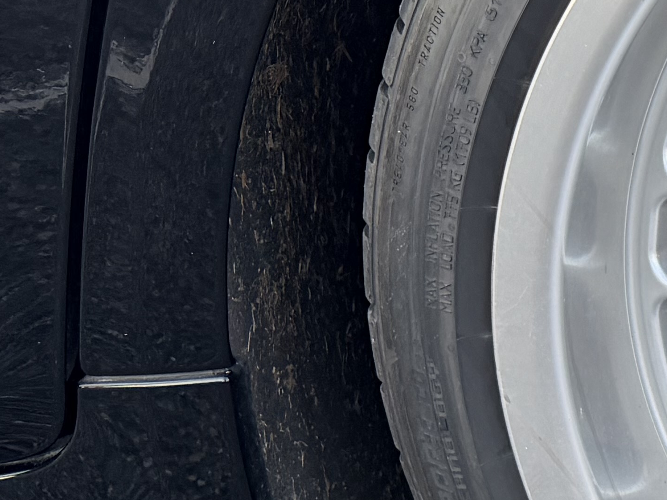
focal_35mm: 96
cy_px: 332
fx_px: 1850
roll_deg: -0.3
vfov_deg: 15.4
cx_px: 1249
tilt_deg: -21.2
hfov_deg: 16.6
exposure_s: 1/121
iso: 160
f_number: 1.78
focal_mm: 6.76
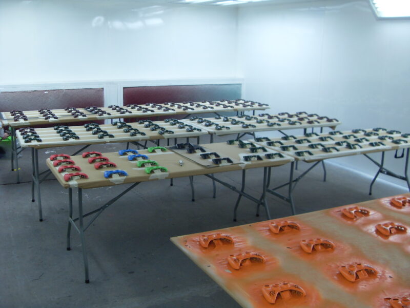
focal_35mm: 35
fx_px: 415
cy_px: 154
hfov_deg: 52.6
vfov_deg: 40.7
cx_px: 205
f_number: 2.8
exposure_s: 1/90
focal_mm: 6.3
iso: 100
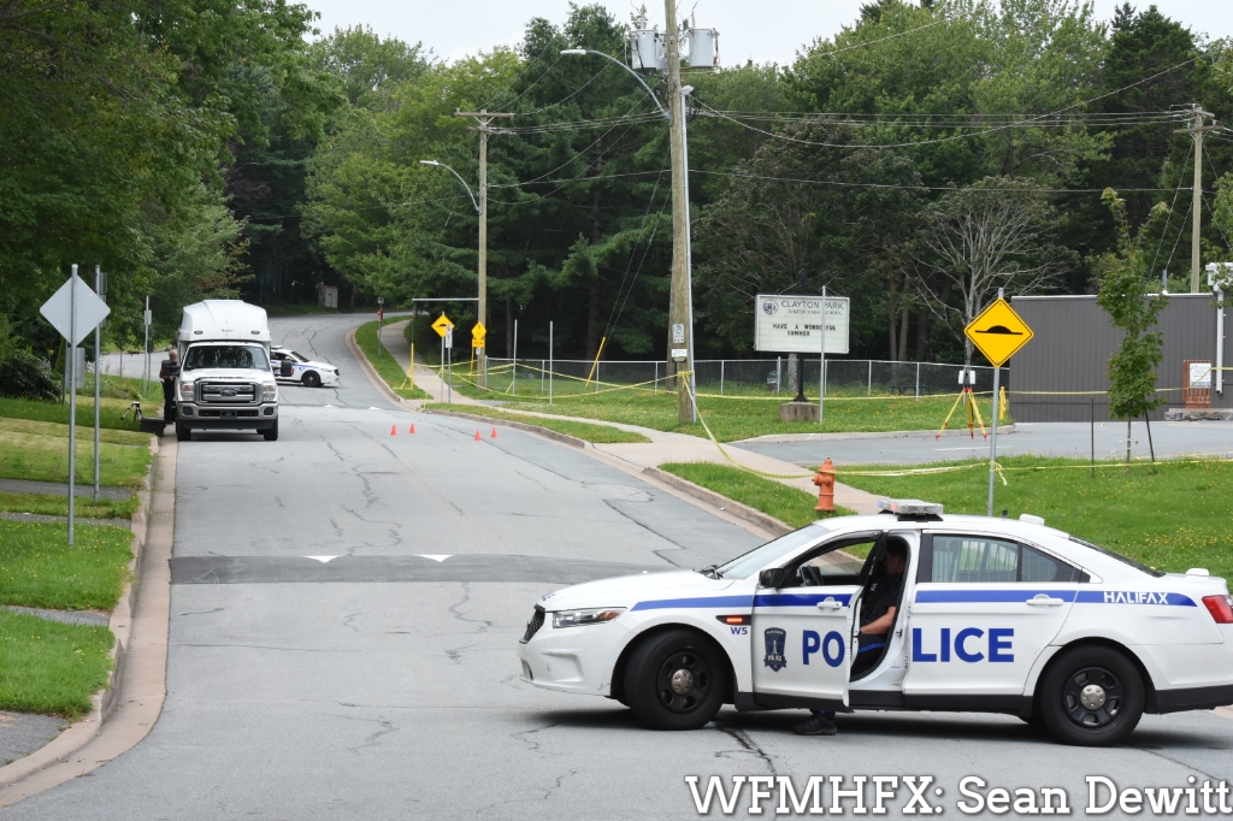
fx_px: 3595
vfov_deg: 13.0
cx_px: 616
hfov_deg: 19.5
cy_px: 410
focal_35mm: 105
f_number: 8
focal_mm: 70
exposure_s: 1/400
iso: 500
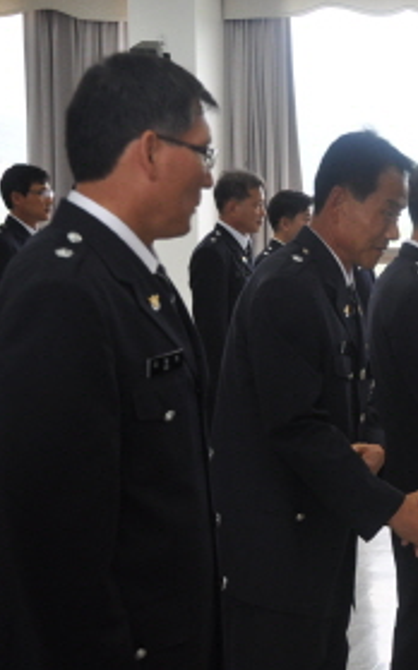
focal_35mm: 93
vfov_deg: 22.3
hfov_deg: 13.6
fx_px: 1698
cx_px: 529
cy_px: 331
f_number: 5.6
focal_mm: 34
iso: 320
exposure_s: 1/125
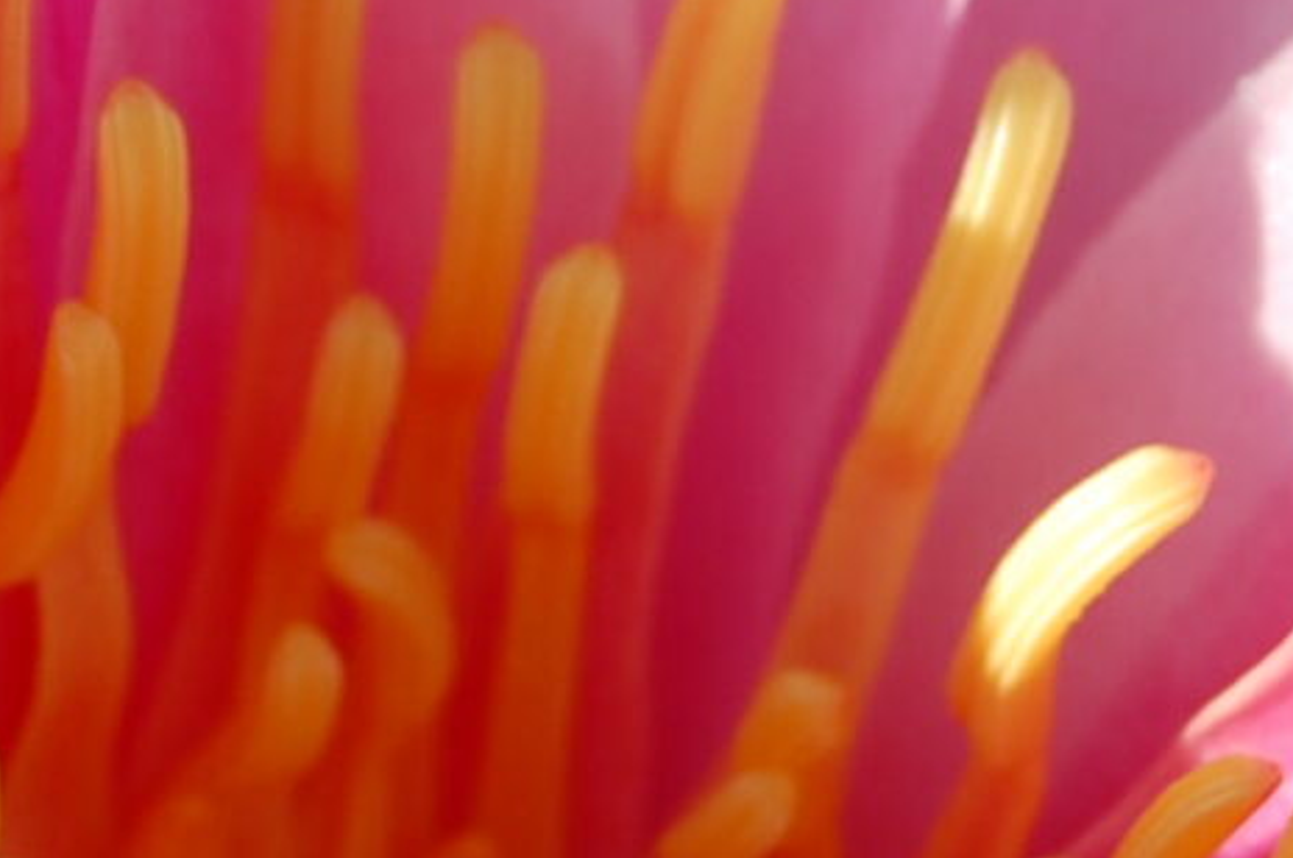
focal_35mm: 414
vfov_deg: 3.3
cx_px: 967
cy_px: 446
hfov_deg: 5.0
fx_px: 14849
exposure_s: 1/320
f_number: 9
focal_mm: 50
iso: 200
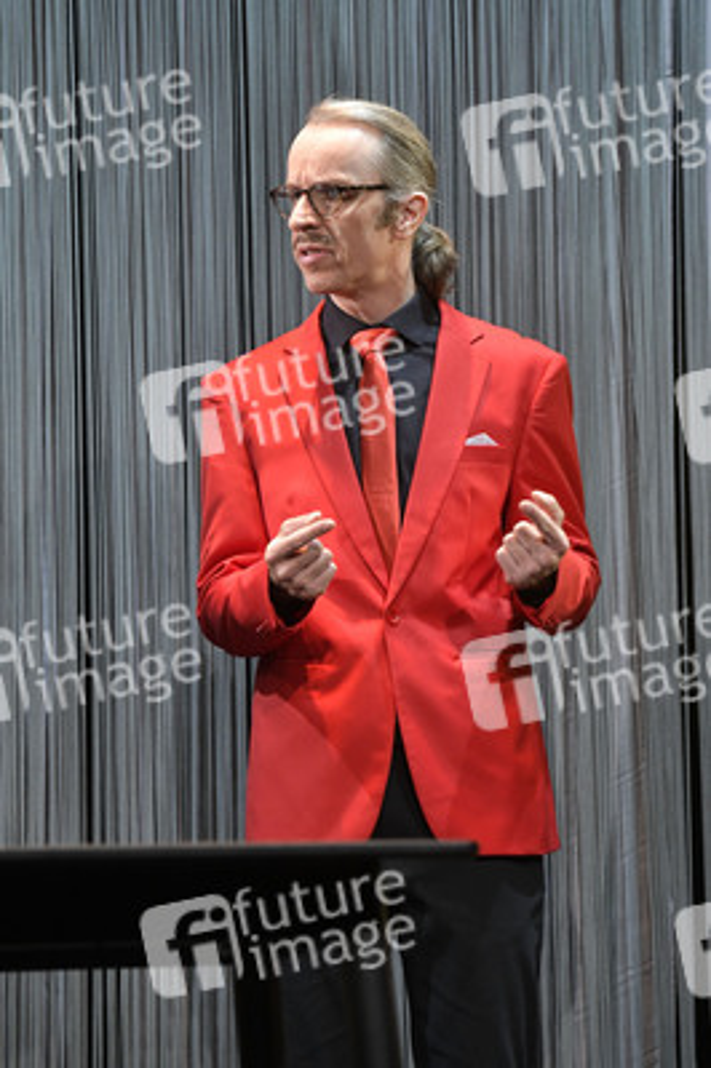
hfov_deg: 6.9
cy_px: 534
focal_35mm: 200
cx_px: 356
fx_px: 5935
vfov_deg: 10.3
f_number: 6.3
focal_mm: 200
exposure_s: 1/160
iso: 2500
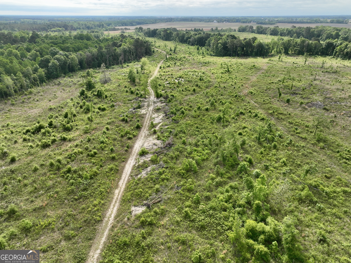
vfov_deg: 56.8
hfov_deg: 71.6
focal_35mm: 24
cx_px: 176
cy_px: 132
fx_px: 243
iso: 240
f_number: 2.8
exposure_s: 1/3200
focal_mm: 12.29
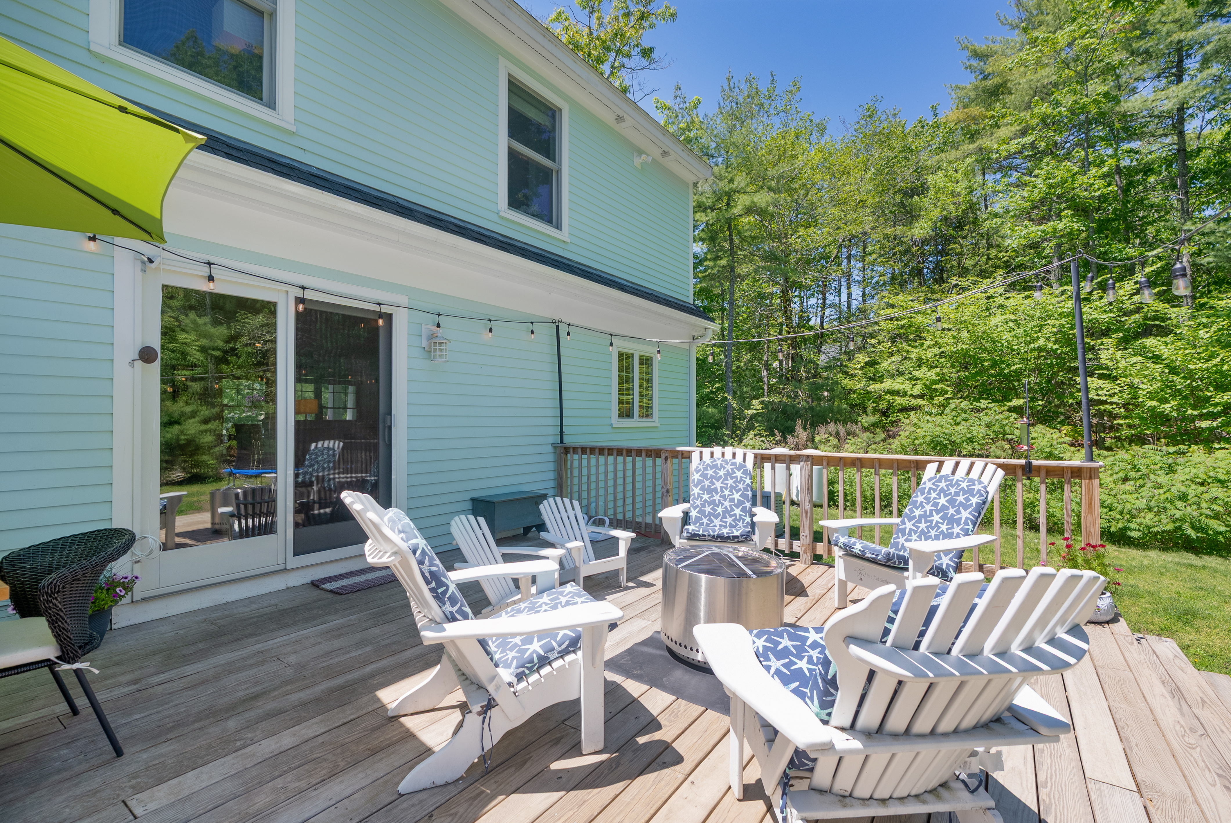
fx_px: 548
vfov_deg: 73.8
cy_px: 412
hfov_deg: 96.7
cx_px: 616
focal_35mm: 16
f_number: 7.1
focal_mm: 16
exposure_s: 1/640
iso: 320
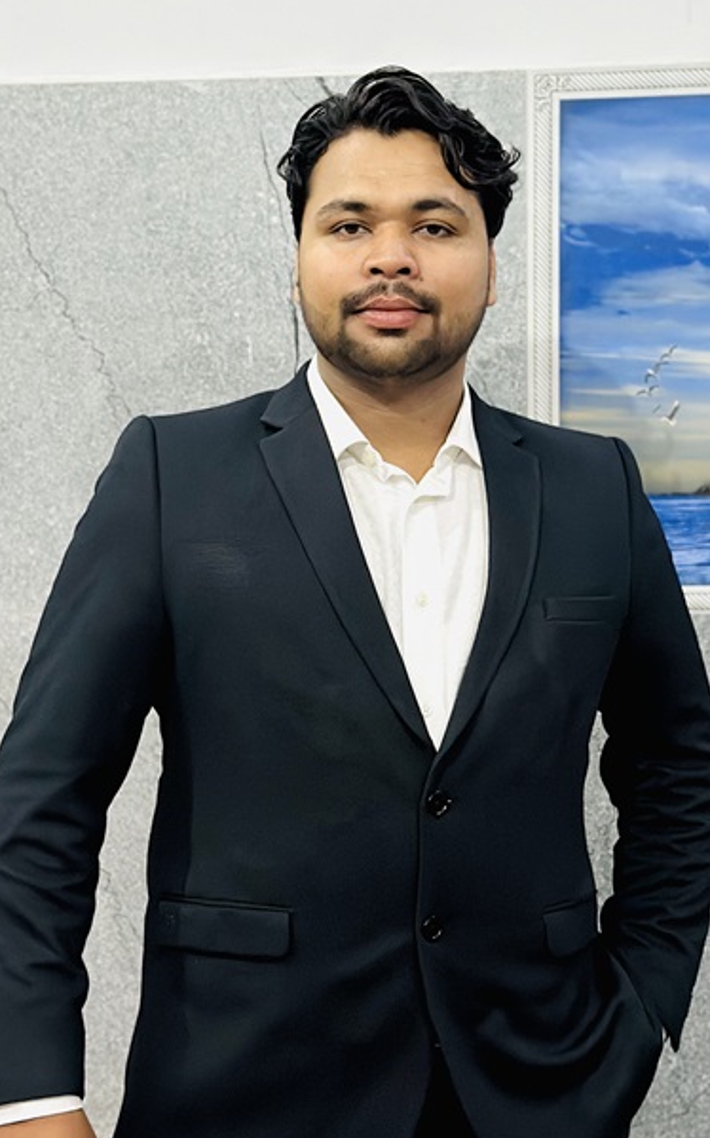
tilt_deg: -2.4
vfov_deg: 30.2
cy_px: 553
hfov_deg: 19.1
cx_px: 366
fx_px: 2107
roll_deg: +0.5
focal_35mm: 68
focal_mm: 6.86
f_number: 1.78
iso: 640
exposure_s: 1/33
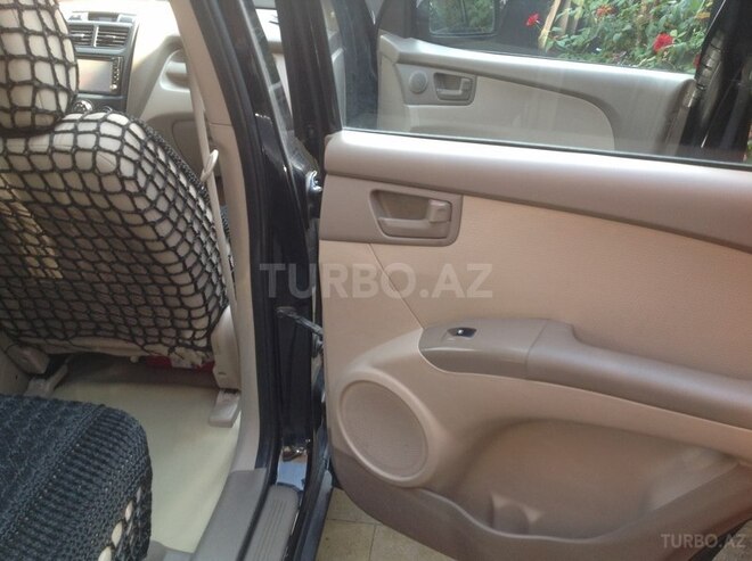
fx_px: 759
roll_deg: -2.5
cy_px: 280
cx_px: 376
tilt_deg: -25.3
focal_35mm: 35
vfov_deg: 40.6
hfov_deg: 52.7
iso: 80
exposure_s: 1/100
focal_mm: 4.28
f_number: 2.4
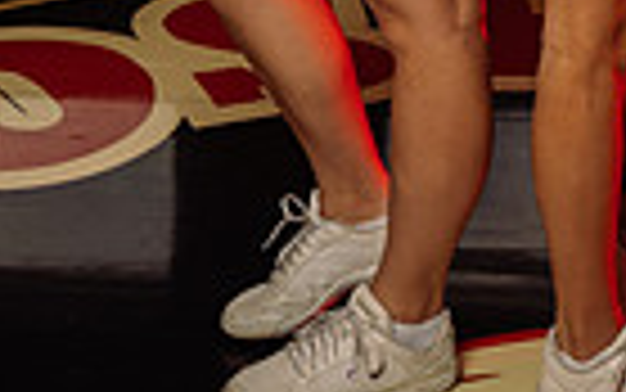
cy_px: -559
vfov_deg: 9.3
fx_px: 2133
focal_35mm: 125
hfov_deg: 16.5
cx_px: 527
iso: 250
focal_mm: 38
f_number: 6.3
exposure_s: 1/250
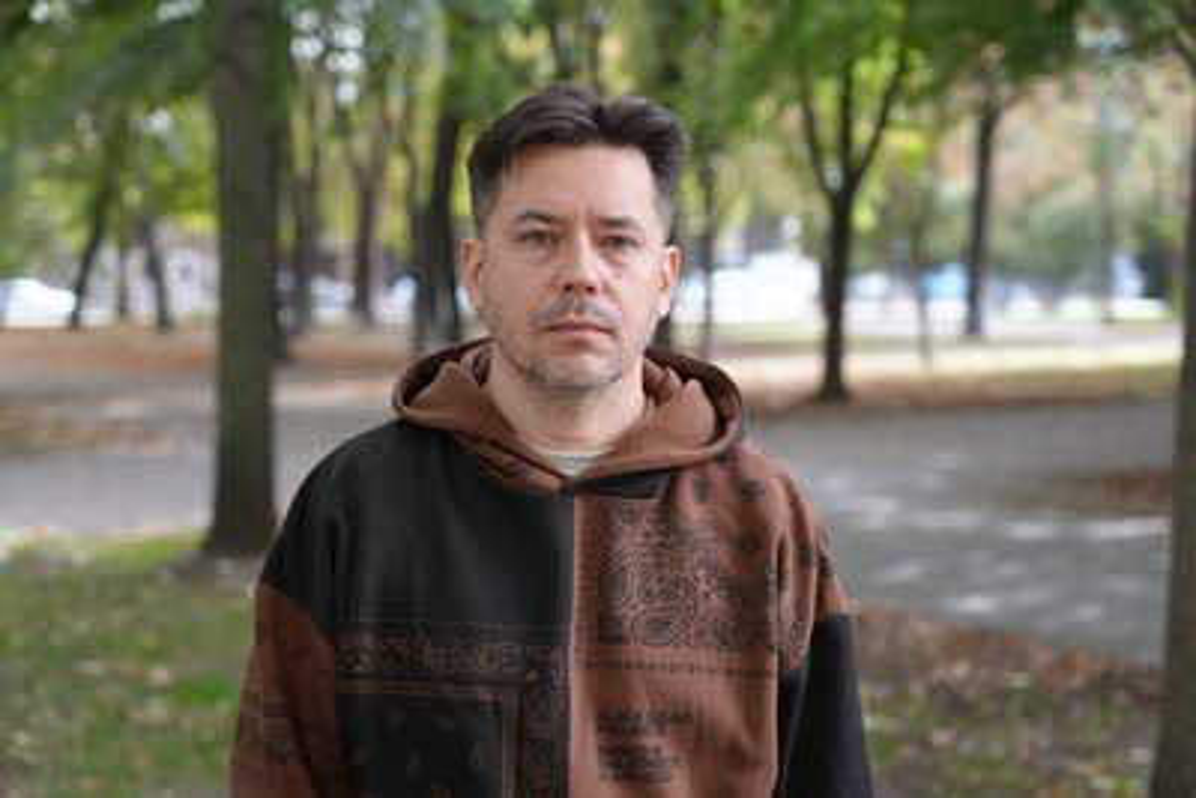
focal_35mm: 65
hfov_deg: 30.9
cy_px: 399
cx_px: 598
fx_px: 2160
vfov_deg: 20.9
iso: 500
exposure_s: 1/160
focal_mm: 65
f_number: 4
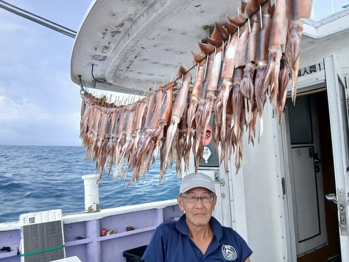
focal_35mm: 26
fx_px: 262
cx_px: 174
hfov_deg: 67.3
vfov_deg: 53.1
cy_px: 131
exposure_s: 1/121
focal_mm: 3.86
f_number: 1.8
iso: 20
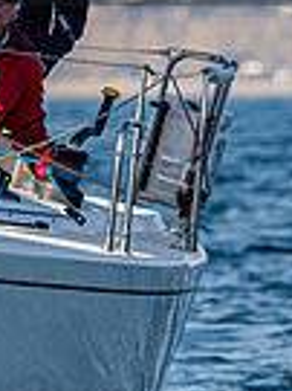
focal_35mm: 1399
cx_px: -121
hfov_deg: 1.1
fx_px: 15760
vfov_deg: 1.4
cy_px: -28
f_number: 5
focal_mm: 240
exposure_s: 1/5000
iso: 400
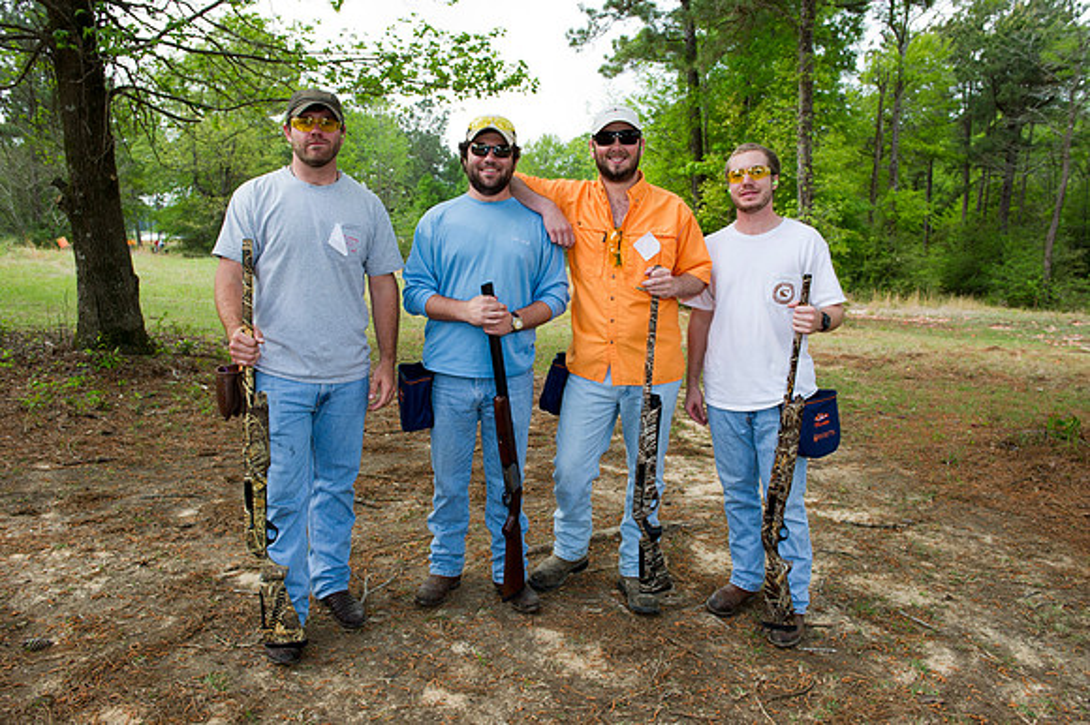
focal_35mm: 26
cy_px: 362
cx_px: 545
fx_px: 787
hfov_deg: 69.4
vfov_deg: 49.5
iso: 400
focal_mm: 26
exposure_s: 1/250
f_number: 7.1
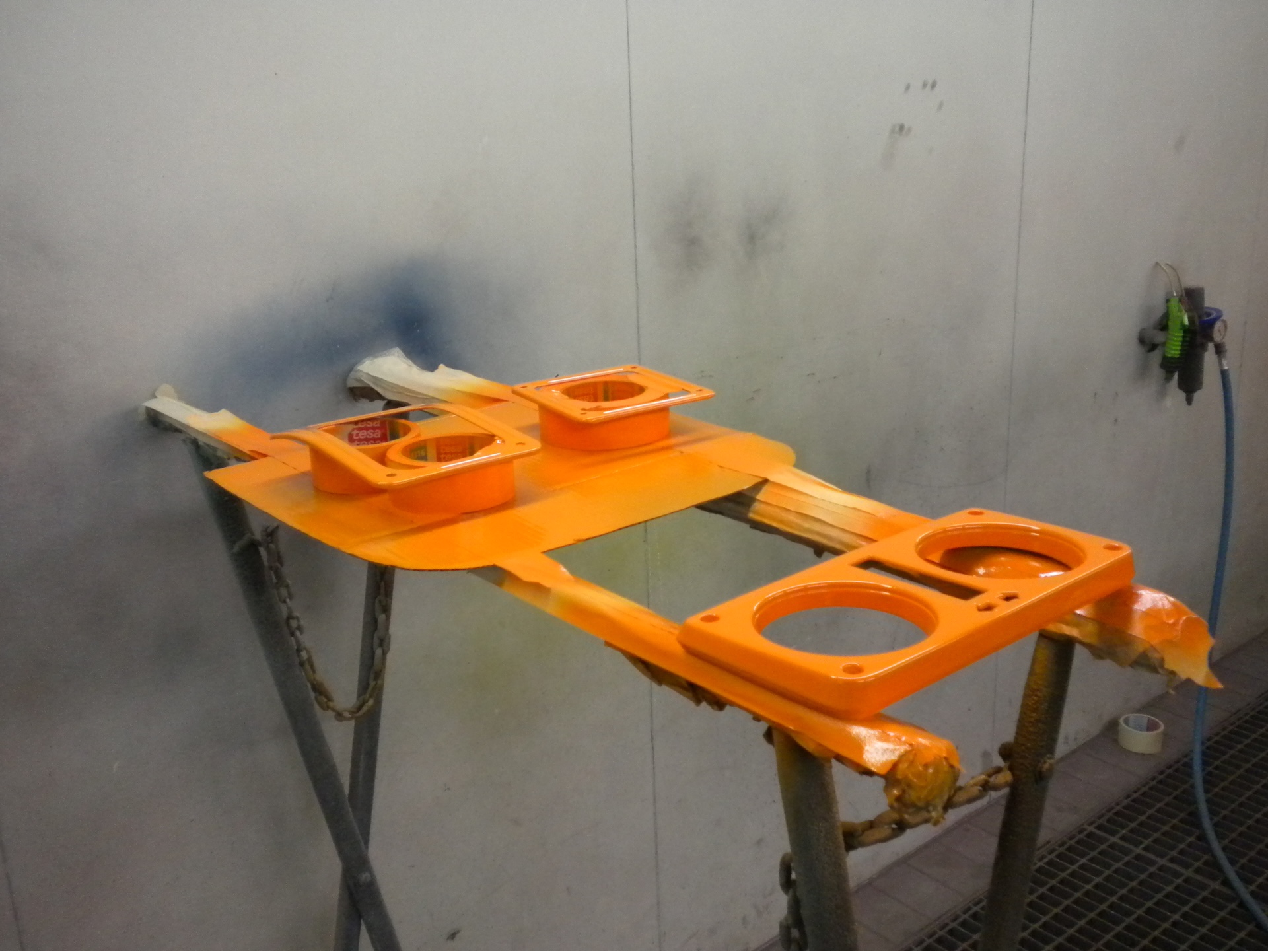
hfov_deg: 52.6
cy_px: 476
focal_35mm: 35
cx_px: 634
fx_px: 1282
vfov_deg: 40.7
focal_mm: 6.3
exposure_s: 1/318
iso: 400
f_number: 3.1
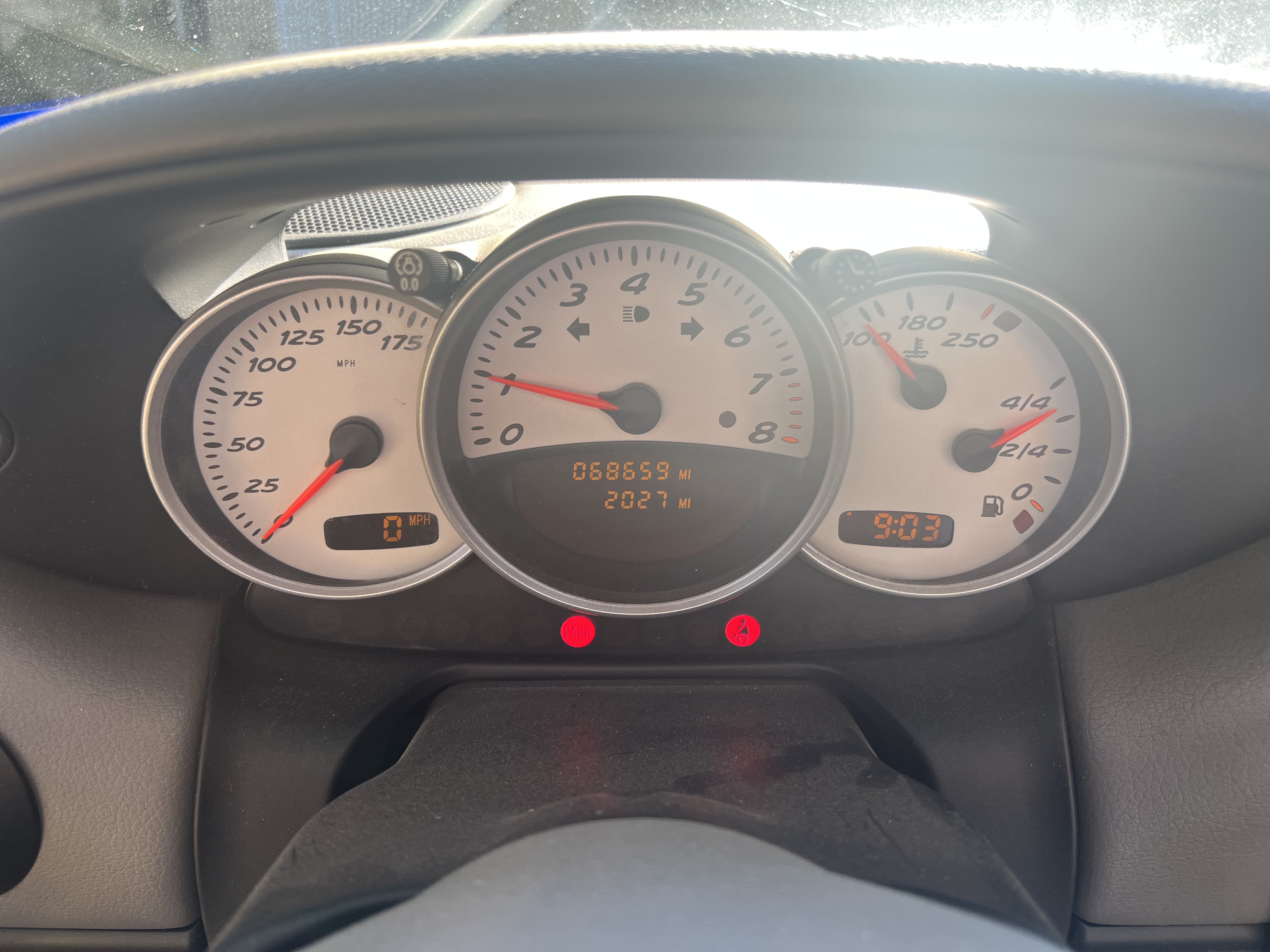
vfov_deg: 53.1
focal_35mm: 26
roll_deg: -0.3
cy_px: 476
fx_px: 954
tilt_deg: -23.7
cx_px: 635
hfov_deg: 67.3
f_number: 1.5
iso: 32
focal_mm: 5.7
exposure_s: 1/121
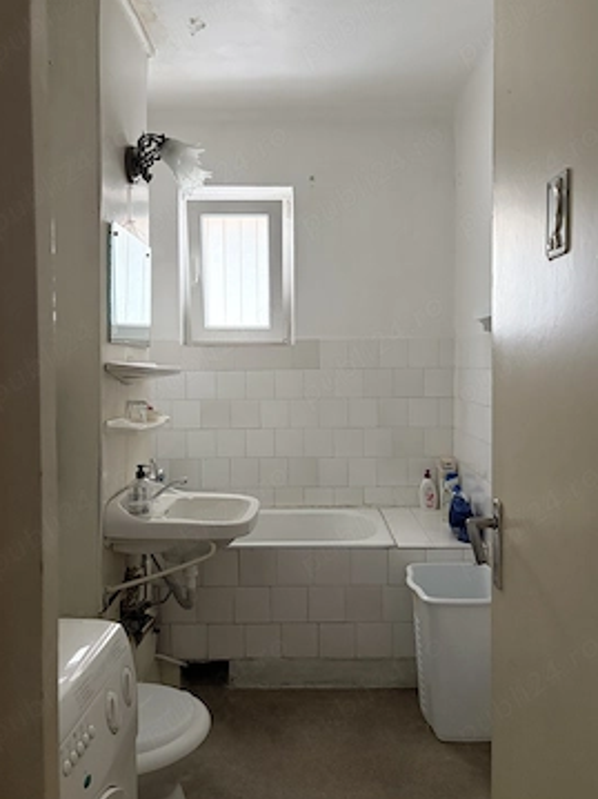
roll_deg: -0.2
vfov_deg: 61.7
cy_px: 387
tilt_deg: -1.8
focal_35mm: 29
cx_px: 293
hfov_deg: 48.2
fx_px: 668
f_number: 1.6
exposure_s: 1/57
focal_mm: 5.96
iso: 500
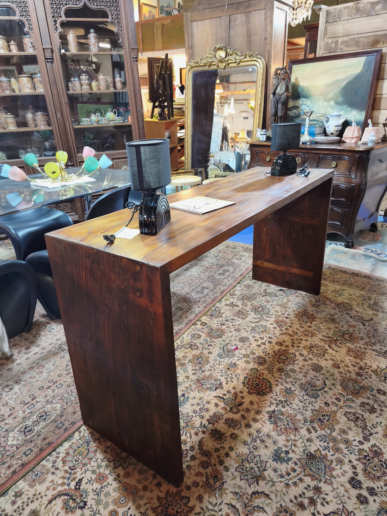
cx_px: 194
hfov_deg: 58.9
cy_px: 258
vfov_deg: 73.9
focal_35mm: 23
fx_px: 343
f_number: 1.7
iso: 800
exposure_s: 1/33.3
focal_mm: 5.35
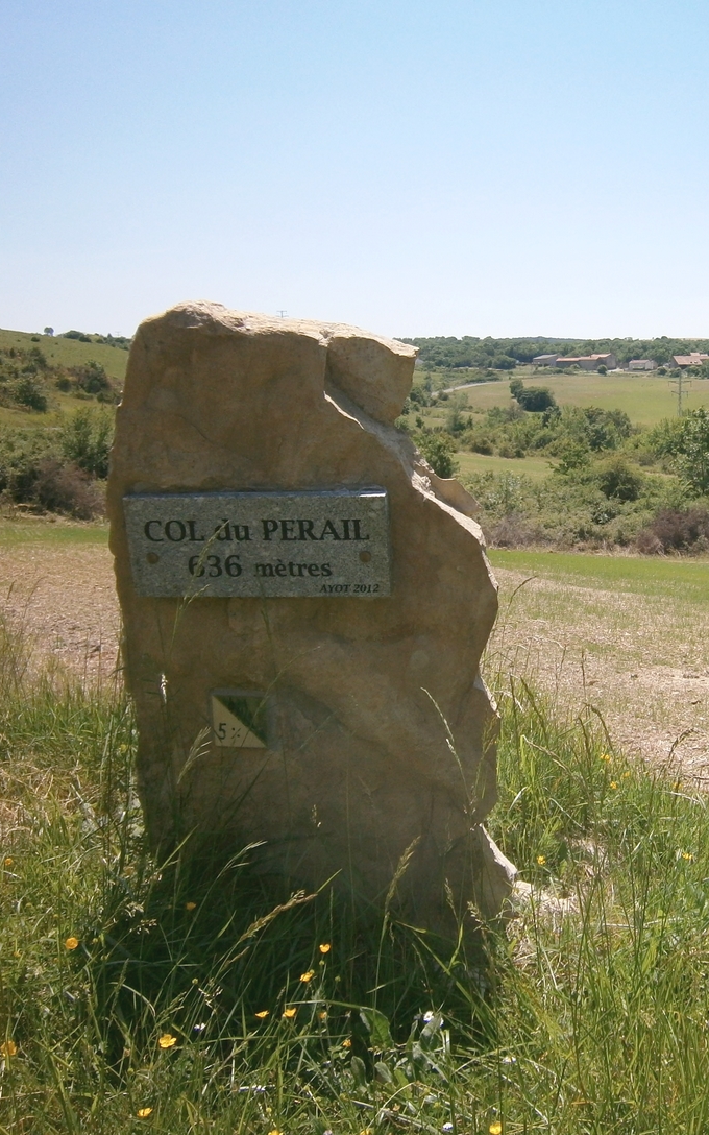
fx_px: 1175
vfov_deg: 51.5
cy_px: 560
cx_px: 581
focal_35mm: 38
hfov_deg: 32.5
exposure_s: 1/1600
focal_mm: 4.7
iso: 80
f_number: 2.8
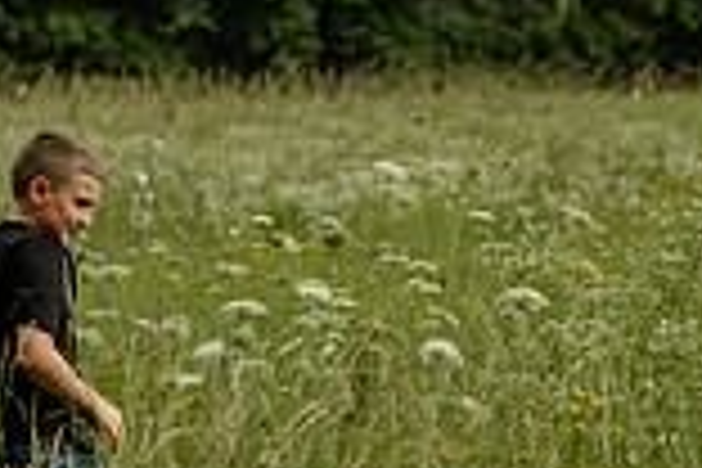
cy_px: 182
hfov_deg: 7.9
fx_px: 5070
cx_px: 130
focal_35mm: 260
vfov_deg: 5.3
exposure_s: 1/5000
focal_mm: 70
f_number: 3.2
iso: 250
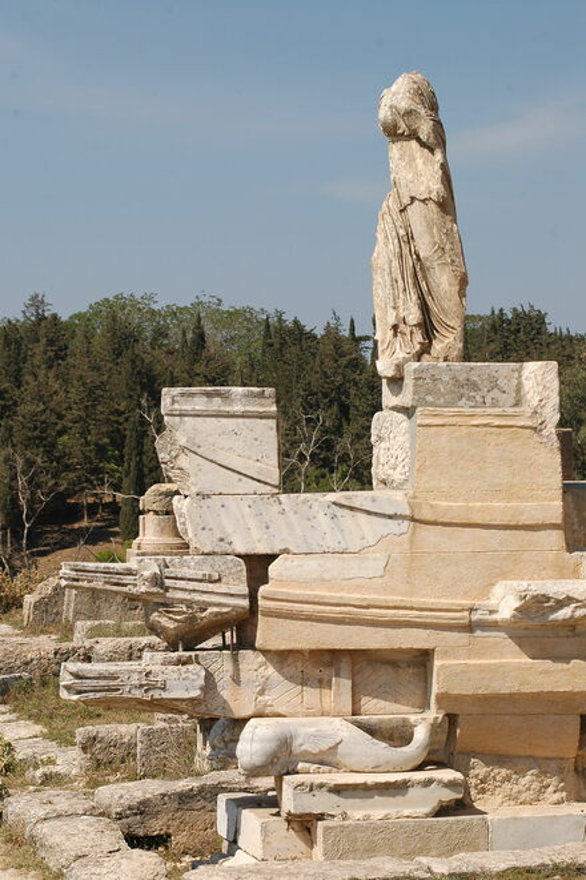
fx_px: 2566
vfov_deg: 19.5
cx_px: 293
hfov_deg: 13.0
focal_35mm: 105
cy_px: 440
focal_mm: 70
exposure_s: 1/500
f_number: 9
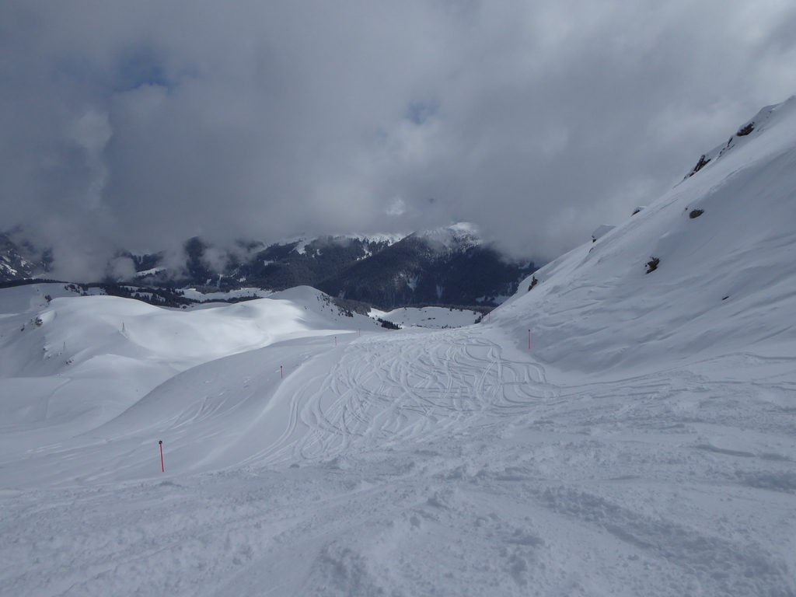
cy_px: 298
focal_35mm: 25
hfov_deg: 69.4
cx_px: 398
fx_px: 575
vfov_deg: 54.9
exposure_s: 1/2000
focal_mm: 4.3
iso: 80
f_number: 5.6
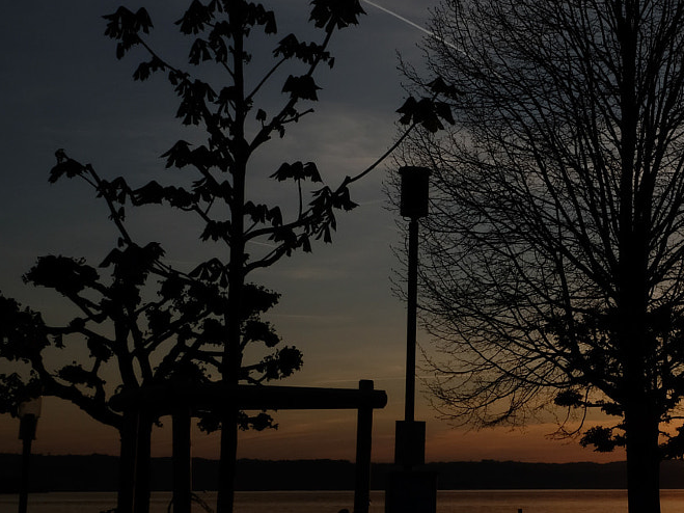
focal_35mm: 63
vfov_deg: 23.2
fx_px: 1245
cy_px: 328
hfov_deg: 27.9
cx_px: 761
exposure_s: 1/170
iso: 200
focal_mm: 18
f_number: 22
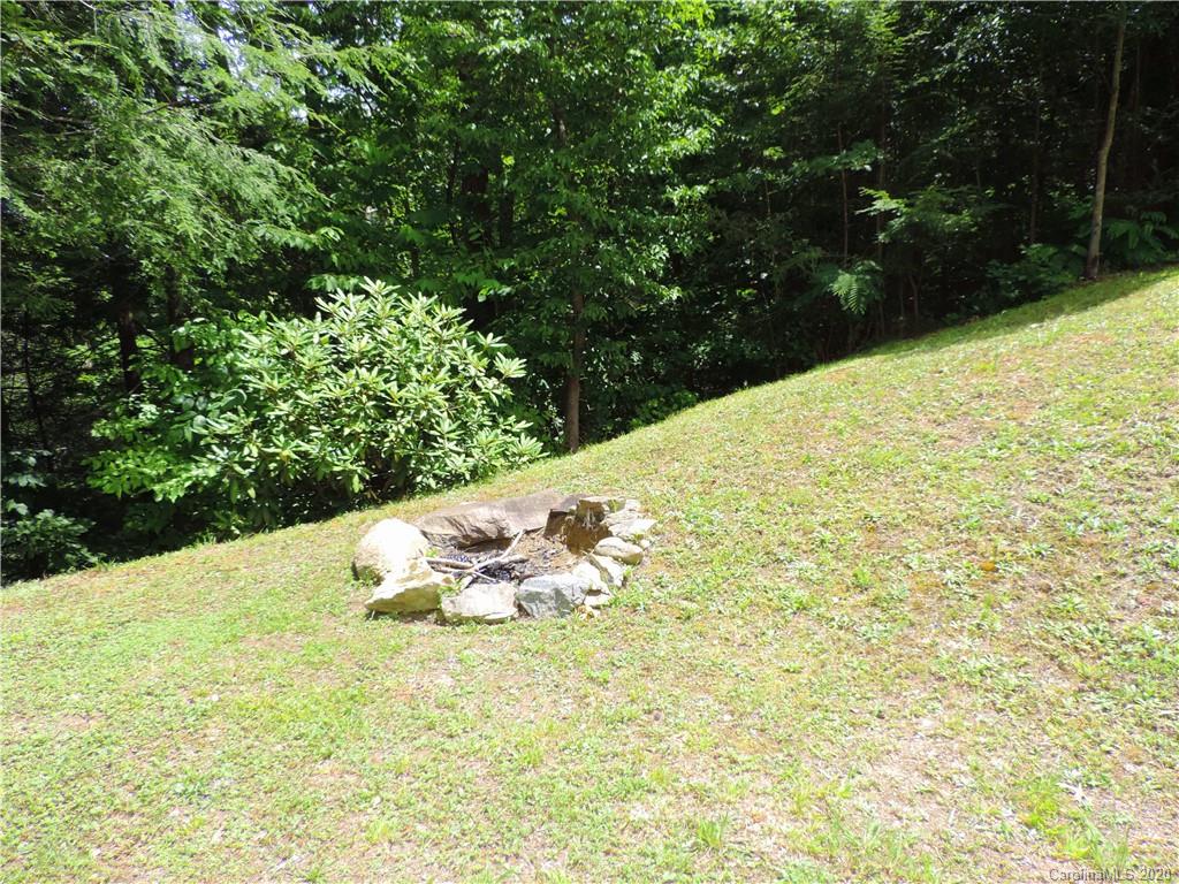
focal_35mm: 24
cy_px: 442
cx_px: 590
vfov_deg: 56.8
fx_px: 817
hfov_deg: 71.6
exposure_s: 1/500
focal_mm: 4.3
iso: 125
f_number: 3
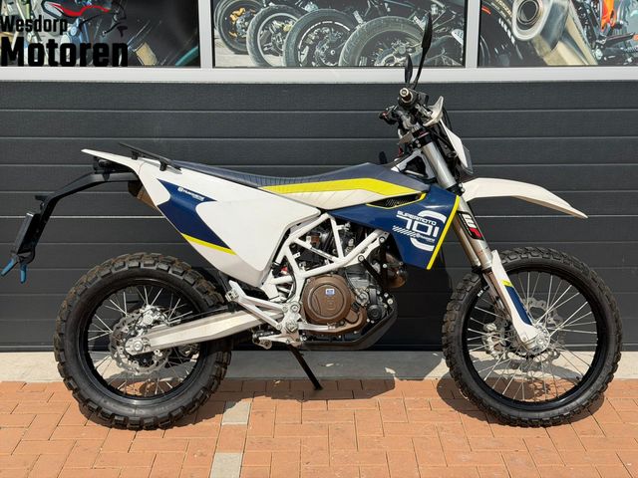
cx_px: 319
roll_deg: -0.1
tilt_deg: -13.4
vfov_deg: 30.3
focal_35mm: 48
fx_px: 885
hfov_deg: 39.7
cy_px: 239
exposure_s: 1/7874
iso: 80
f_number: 1.78
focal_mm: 6.76
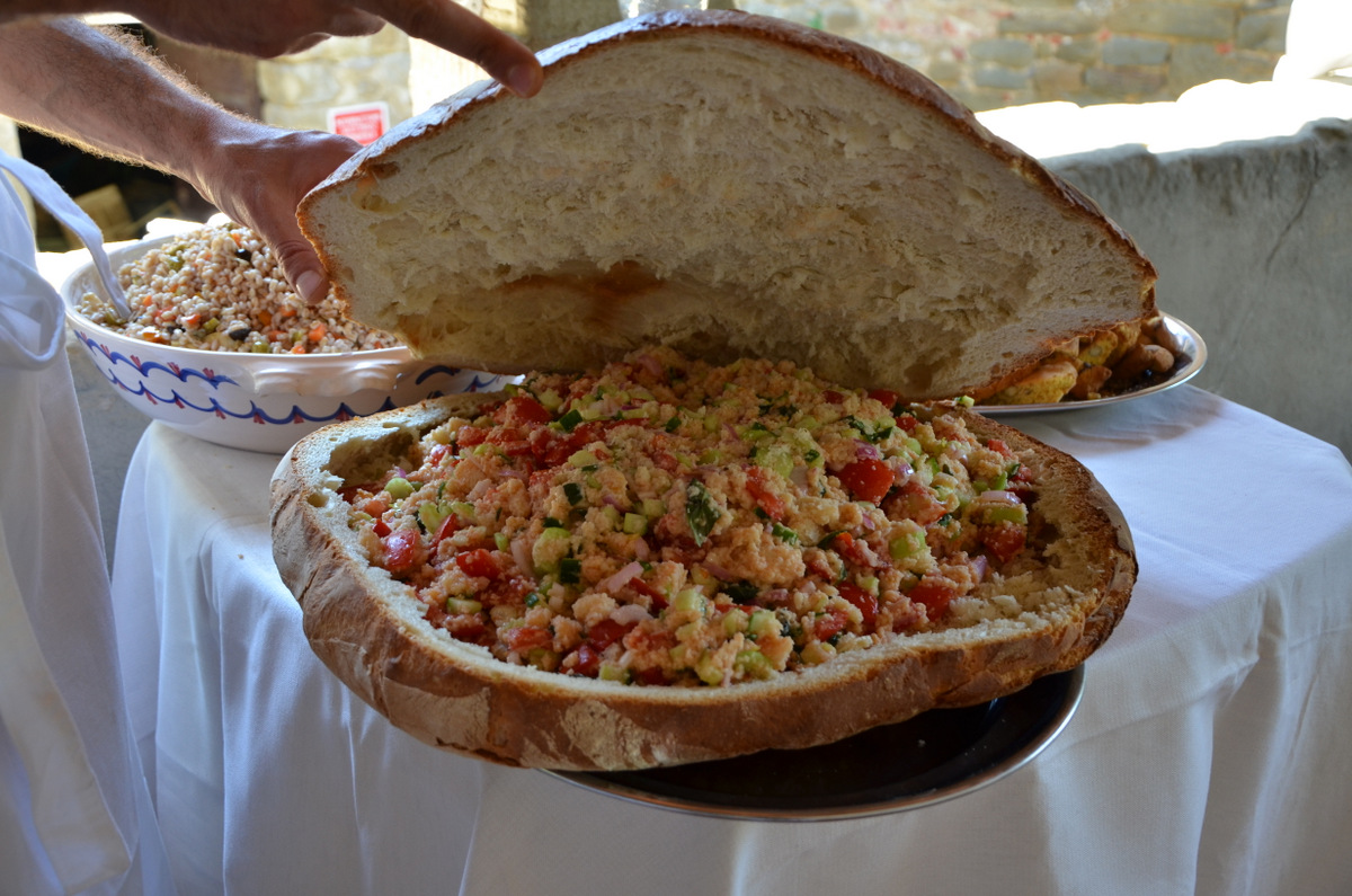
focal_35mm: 42
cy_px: 448
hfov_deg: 46.5
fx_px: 1574
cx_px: 676
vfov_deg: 31.8
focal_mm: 28
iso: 400
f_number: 4.5
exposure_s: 1/80
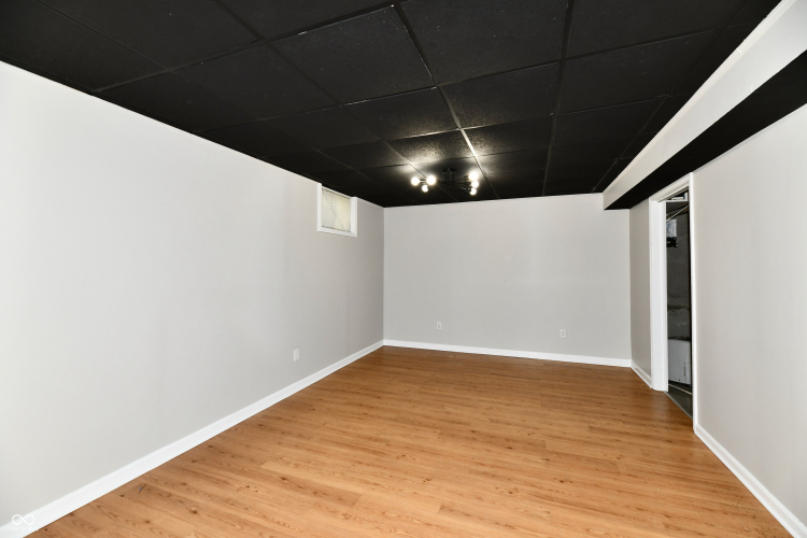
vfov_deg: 81.2
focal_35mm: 14
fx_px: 314
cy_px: 269
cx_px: 404
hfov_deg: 104.3
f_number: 6.3
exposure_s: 1/60
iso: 640
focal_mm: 14
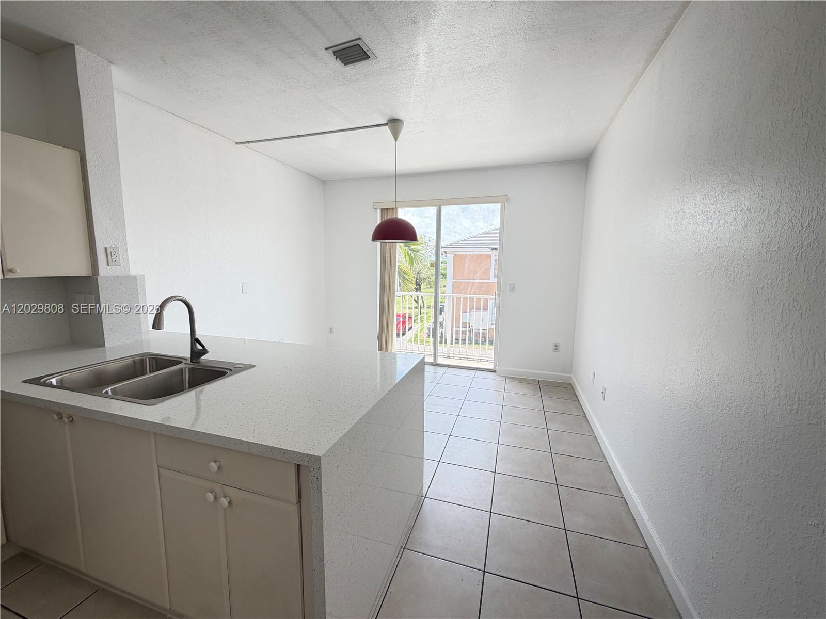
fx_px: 334
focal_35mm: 14
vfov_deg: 85.7
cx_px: 413
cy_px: 310
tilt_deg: -6.7
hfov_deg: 102.1
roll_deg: +0.9
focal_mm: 2.22
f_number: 2.2
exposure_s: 1/139
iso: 64
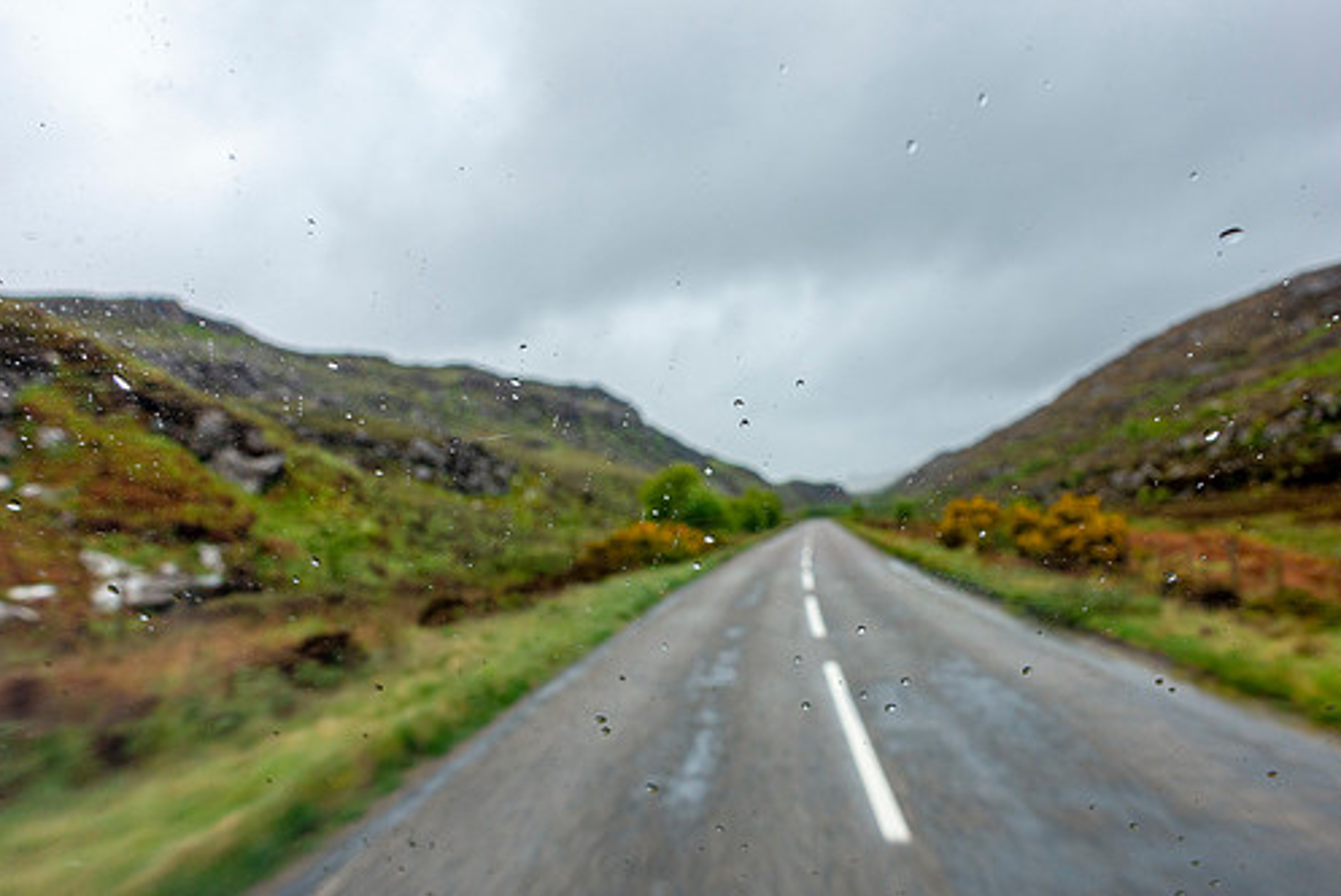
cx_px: 761
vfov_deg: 46.4
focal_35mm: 28
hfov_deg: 65.2
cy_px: 468
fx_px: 1044
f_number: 8
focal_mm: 8.8
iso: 125
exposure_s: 1/80
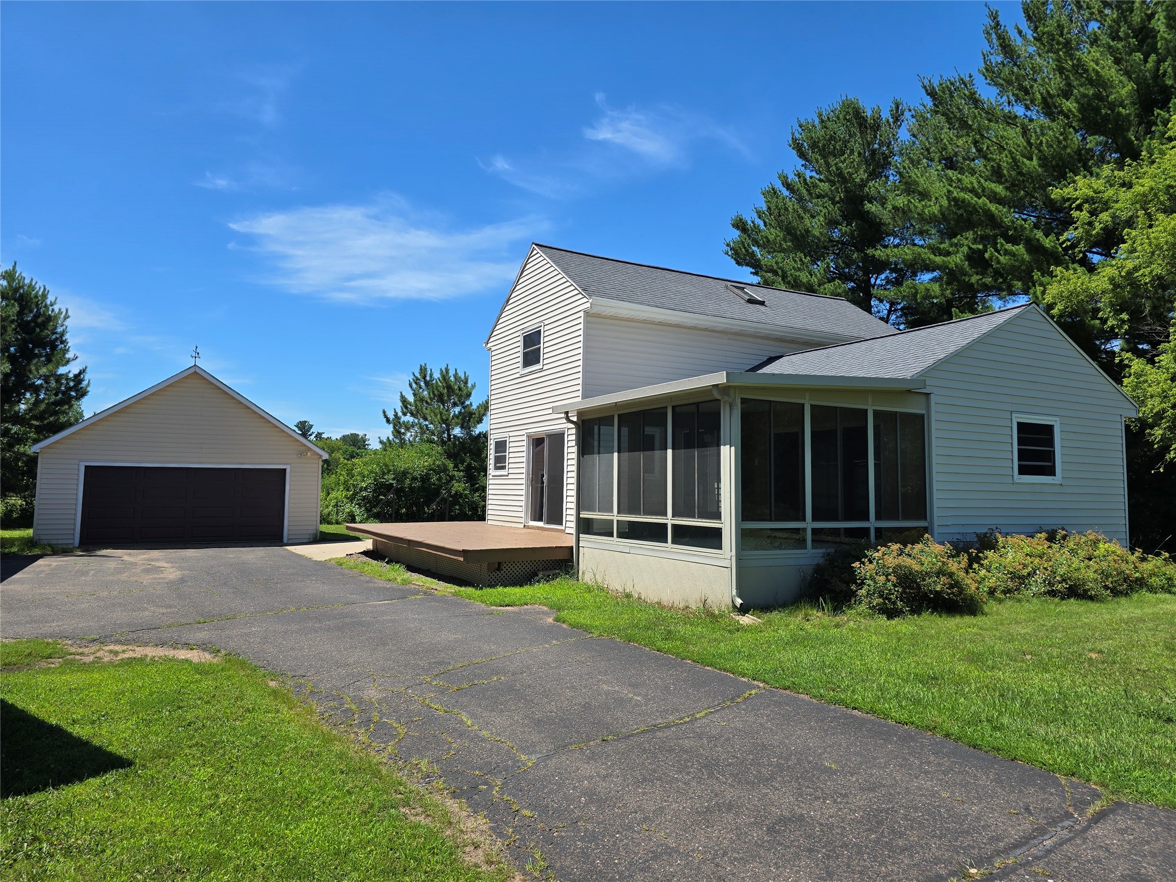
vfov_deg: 58.9
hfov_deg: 73.9
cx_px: 588
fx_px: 781
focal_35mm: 23
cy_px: 441
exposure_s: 1/666
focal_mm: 6.3
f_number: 1.7
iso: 12
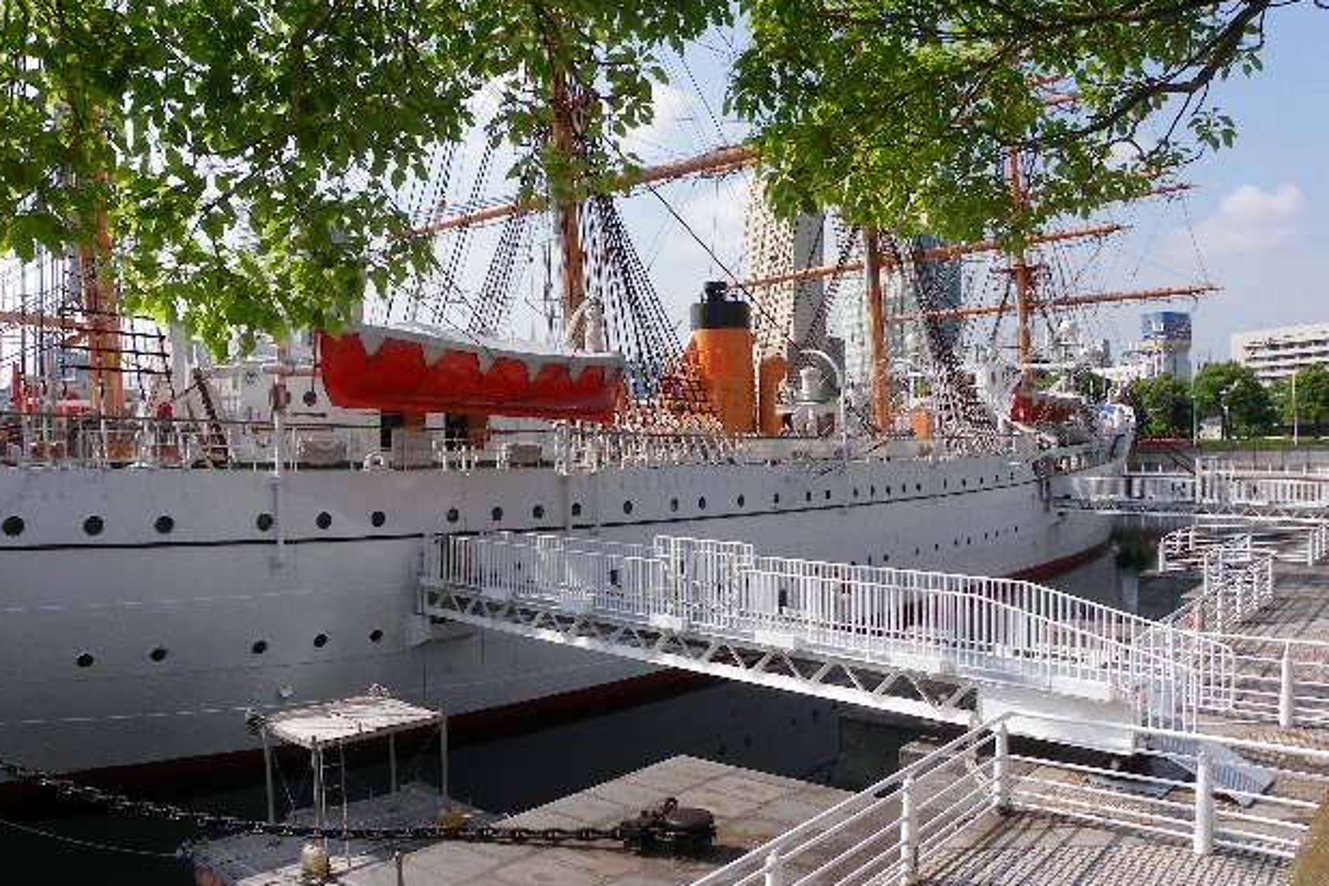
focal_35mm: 28
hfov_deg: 65.5
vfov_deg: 46.4
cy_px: 441
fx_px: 1034
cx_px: 658
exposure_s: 1/160
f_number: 7.1
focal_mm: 4.6
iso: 50
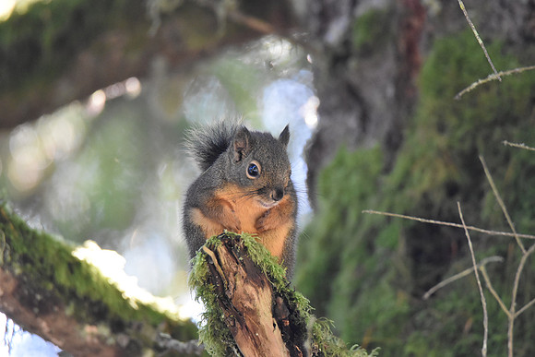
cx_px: 268
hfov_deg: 2.3
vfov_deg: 1.5
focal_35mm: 900
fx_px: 13378
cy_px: 178
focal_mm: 600
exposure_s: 1/200
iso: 3200
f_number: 6.3
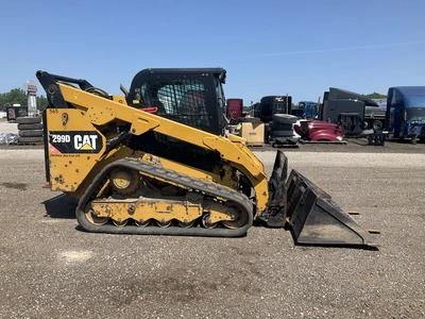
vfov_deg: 48.2
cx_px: 212
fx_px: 356
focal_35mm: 29
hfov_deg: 61.7
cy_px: 160
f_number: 1.8
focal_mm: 3
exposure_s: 1/1626
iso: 25
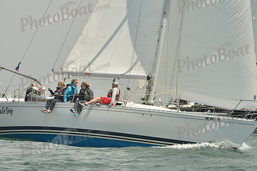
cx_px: 144
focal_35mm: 232
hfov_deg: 8.9
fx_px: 1657
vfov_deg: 5.9
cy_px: 98
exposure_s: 1/1250
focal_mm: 160
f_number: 8
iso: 200
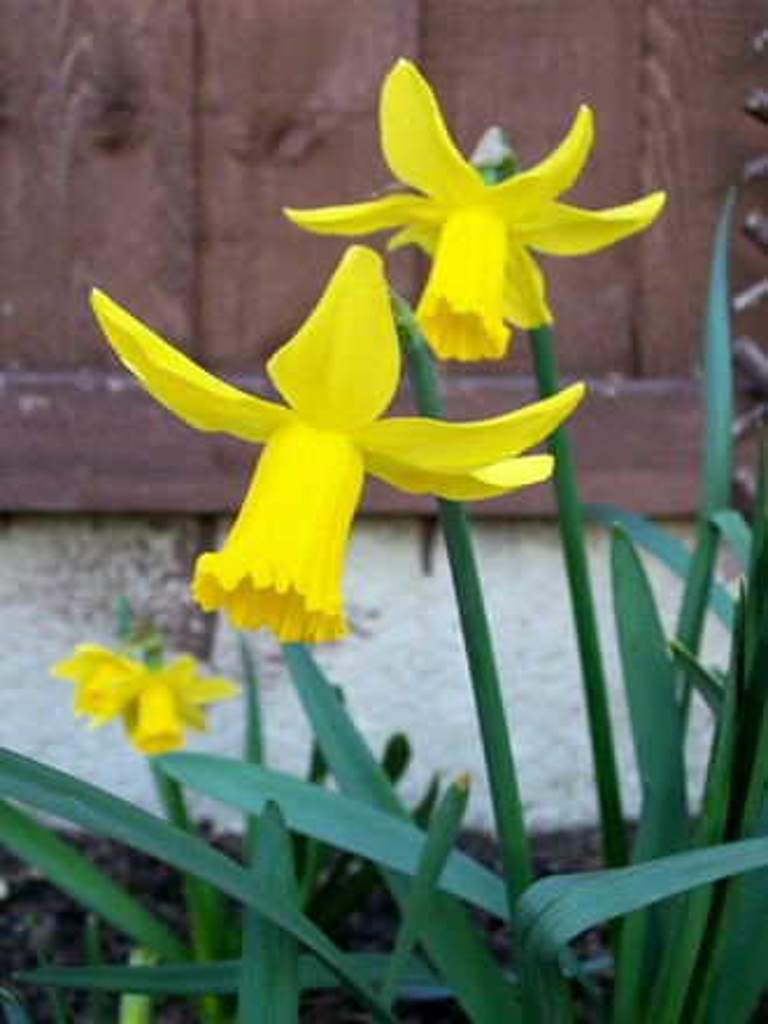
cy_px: 512
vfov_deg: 34.3
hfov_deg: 26.1
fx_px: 1657
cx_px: 384
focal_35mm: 56
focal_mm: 9.4
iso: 80
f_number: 3.4
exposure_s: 1/67
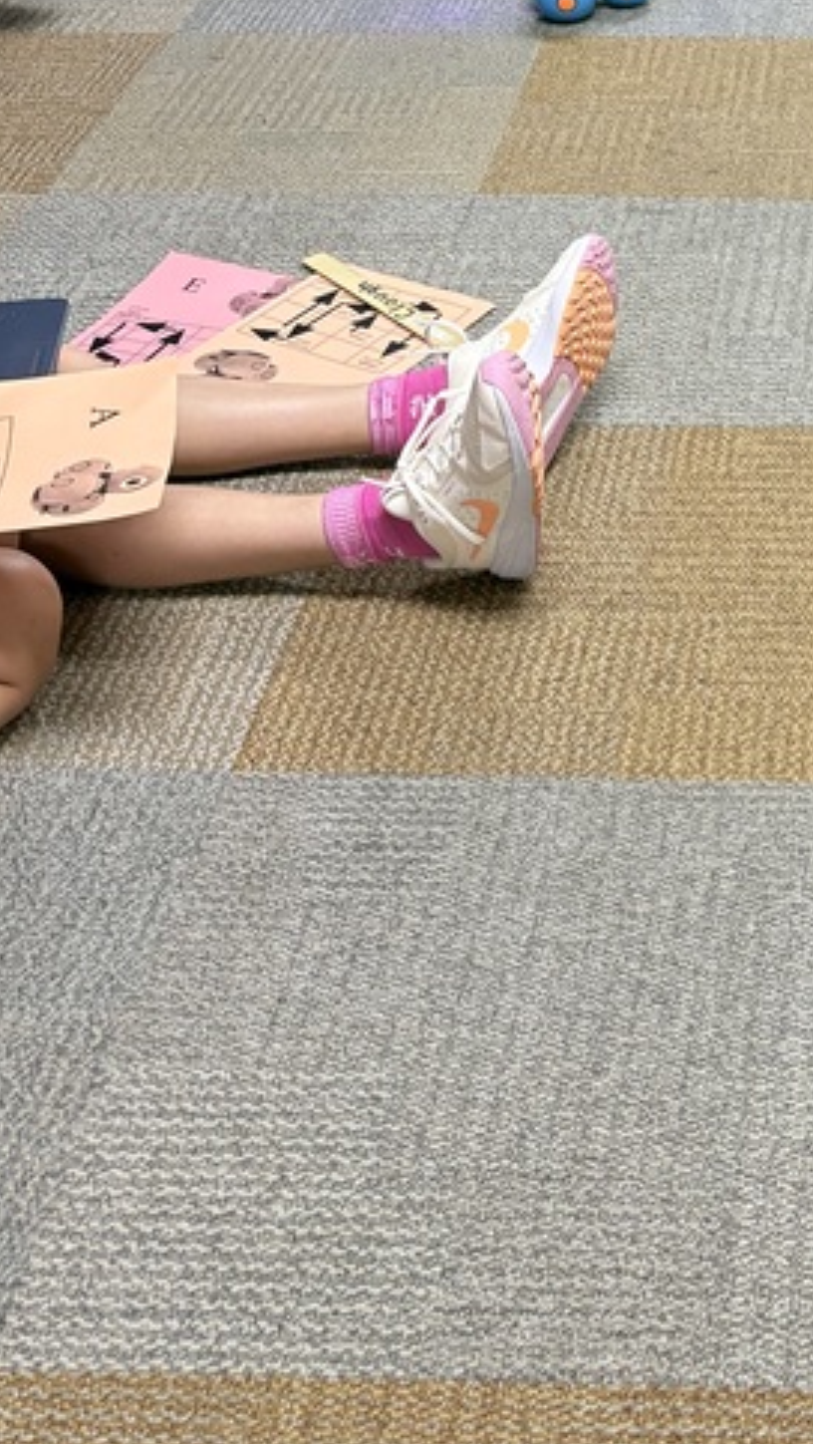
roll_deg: +0.4
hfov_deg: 19.4
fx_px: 2297
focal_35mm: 60
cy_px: 117
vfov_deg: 32.9
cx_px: 846
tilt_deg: -23.0
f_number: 1.6
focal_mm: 5.96
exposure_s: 1/60
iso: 160
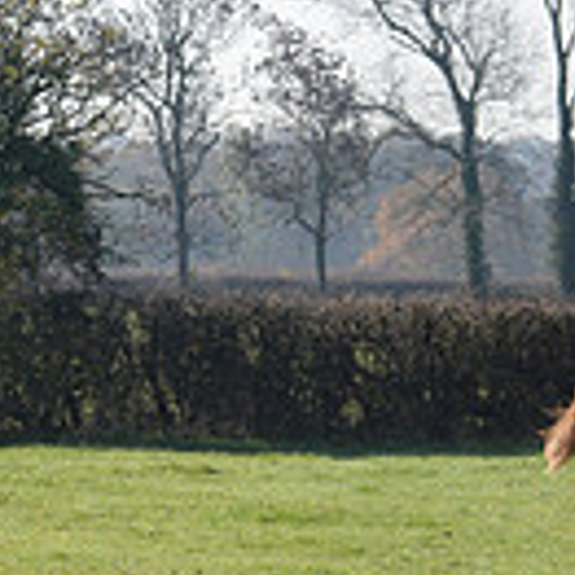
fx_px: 8213
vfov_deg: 4.0
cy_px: 391
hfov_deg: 4.0
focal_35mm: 437
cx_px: -694
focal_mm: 116
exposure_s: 1/1250
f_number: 7.1
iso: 1000
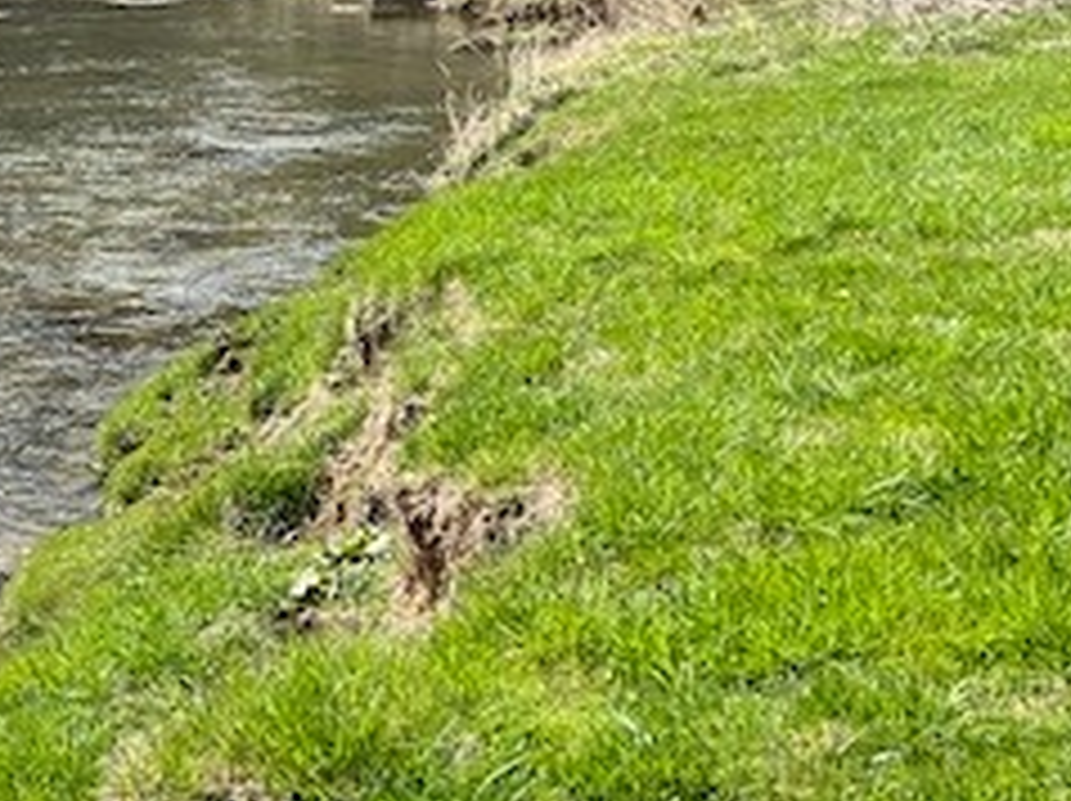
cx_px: 216
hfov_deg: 27.3
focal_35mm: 70
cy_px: 230
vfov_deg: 20.9
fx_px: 2164
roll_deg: -0.1
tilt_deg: -8.9
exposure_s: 1/1808
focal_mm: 5.7
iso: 50
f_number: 1.5
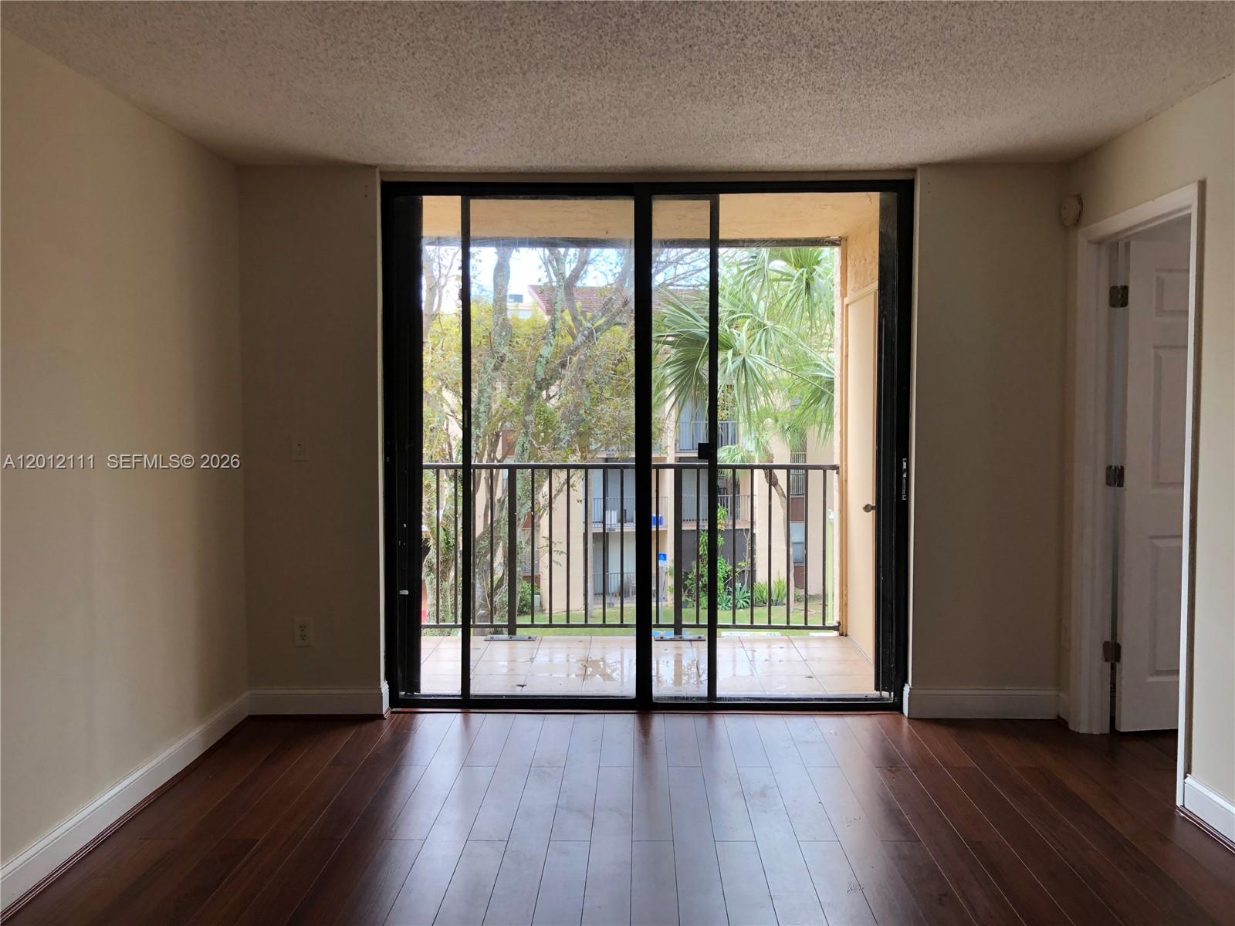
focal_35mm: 28
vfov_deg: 49.7
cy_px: 463
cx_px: 618
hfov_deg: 63.4
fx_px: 999
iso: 40
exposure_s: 1/120
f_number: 1.8
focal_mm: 4
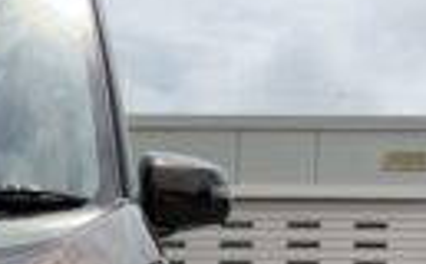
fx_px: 869
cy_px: 381
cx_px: 56
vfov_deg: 16.0
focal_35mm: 75
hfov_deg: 26.8
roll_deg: -0.8
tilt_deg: -3.2
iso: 50
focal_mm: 5.96
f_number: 1.6
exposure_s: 1/4329
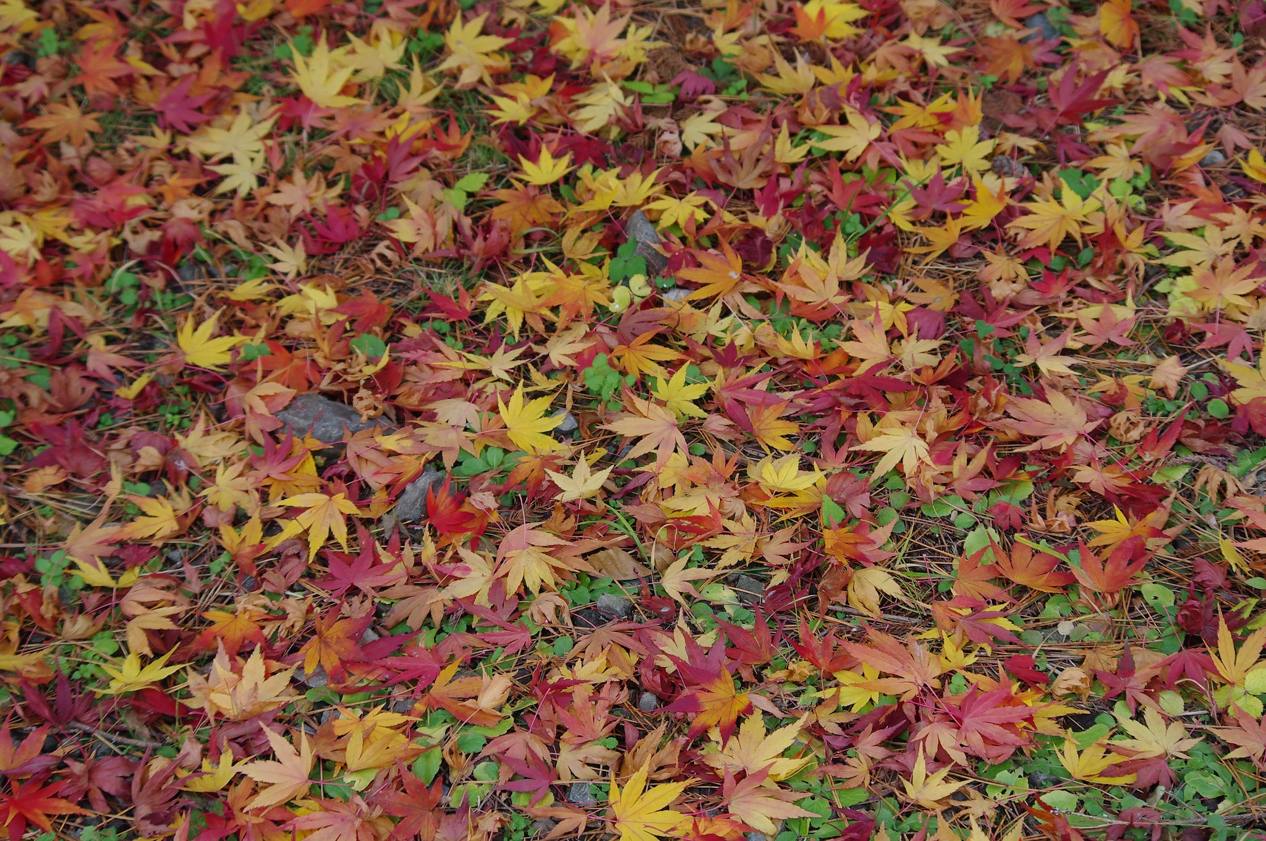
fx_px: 2880
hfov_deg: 24.8
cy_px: 420
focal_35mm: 82
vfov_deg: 16.6
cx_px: 633
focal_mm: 55
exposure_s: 1/200
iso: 400
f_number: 5.6
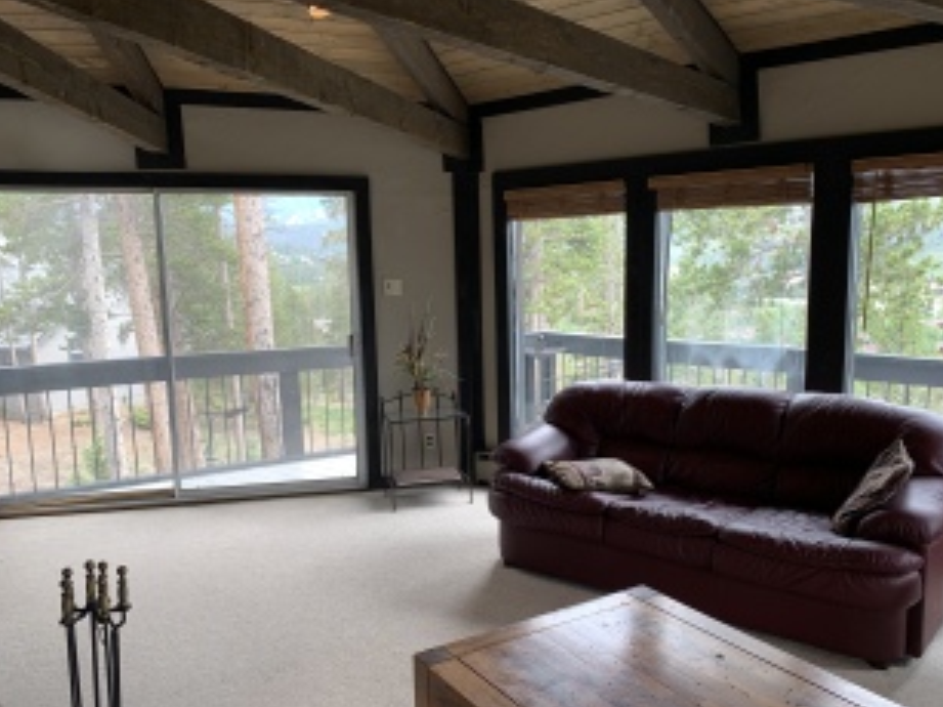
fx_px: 844
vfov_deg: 45.3
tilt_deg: -7.5
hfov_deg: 58.2
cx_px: 531
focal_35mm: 31
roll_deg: +1.7
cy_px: 390
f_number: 1.8
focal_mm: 4.25
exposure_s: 1/120
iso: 40
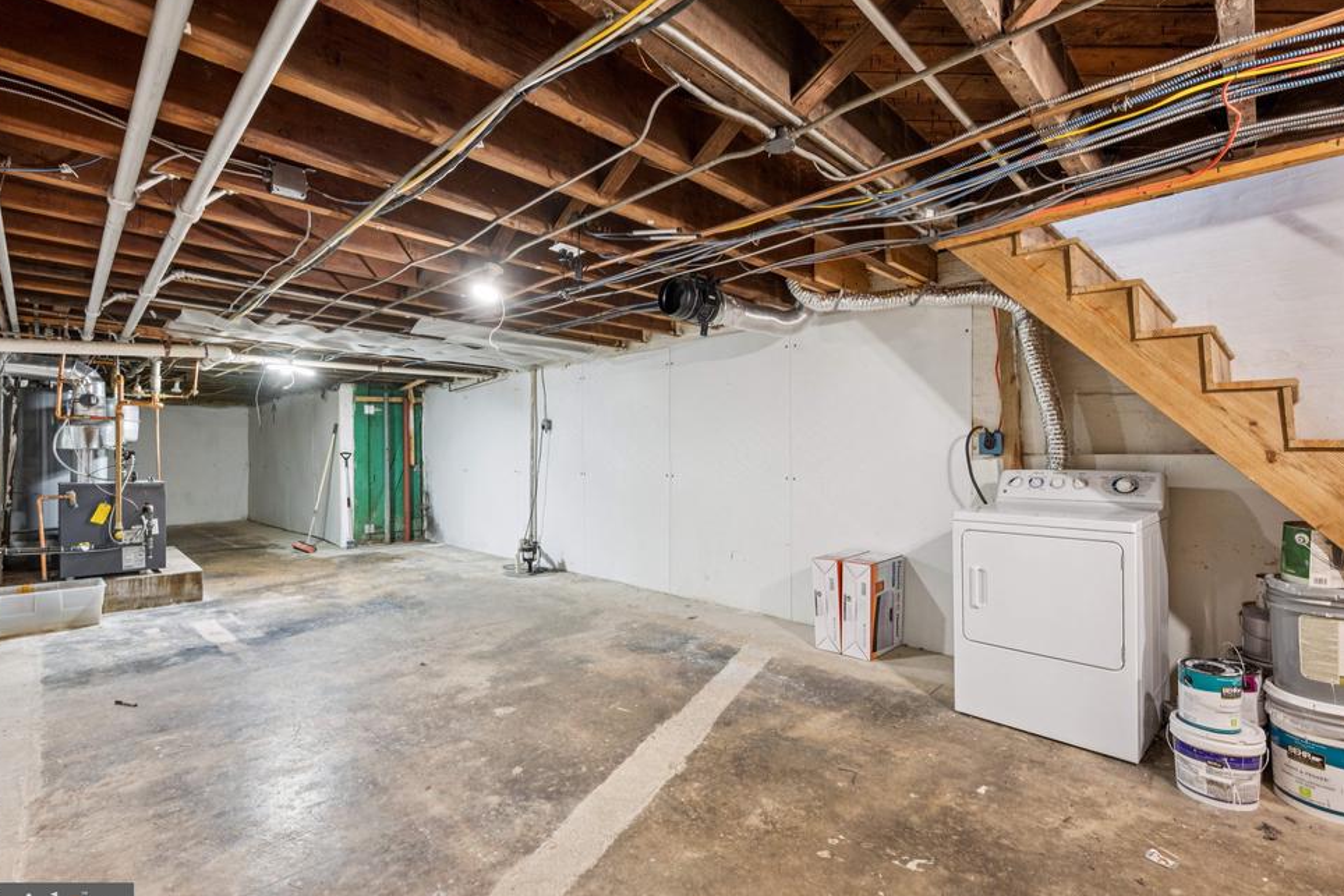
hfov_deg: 93.2
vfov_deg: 70.5
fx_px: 635
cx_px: 693
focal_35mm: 17
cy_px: 458
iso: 400
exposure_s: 1/2.5
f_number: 7.1
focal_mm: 16
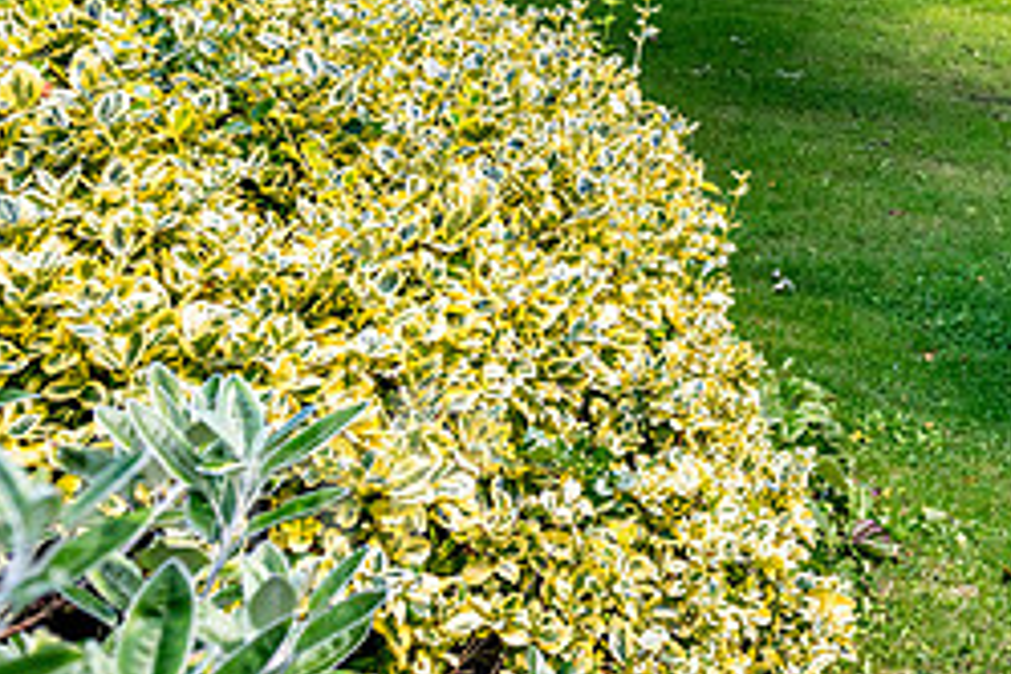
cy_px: 30
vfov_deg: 23.4
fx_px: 1573
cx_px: 1060
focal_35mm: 56
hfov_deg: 32.2
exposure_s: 1/320
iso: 400
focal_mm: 24
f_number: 5.6
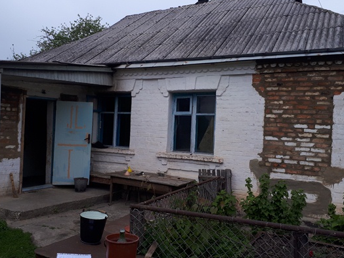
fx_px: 328
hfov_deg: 55.3
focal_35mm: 33
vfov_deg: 42.9
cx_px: 160
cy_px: 112
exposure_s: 1/1894
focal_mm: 3.6
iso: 40
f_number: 1.9
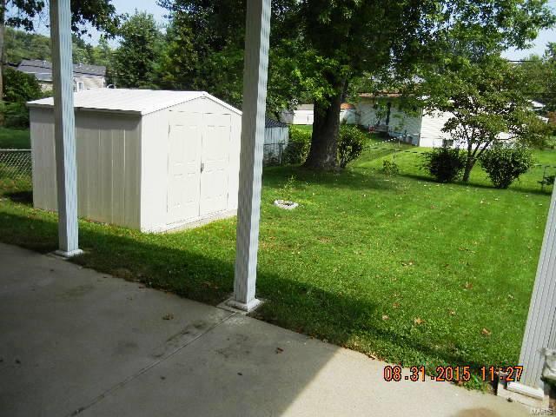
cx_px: 278
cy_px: 208
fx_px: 482
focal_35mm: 30
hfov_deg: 60.0
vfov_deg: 46.8
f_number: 3.5
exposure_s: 1/873
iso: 160
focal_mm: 5.4
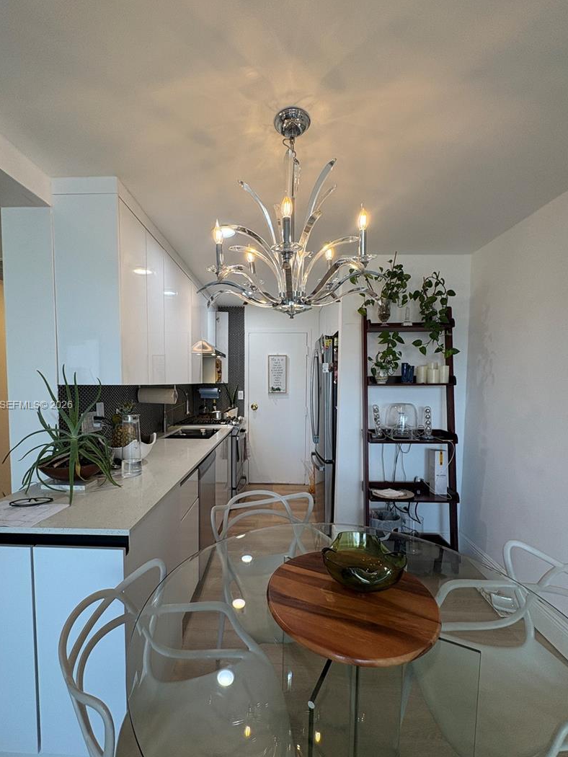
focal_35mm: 16
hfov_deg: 78.0
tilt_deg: -3.6
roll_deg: -0.2
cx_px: 264
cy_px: 406
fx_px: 350
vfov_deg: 94.3
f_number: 2.2
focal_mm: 2.22
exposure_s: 1/138
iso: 125
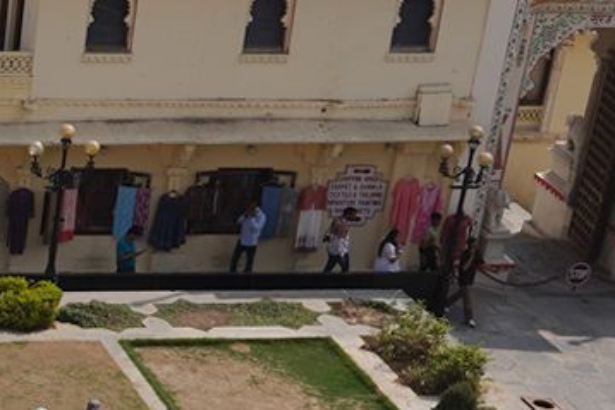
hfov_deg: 14.2
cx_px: -345
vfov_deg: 10.0
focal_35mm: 134
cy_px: 595
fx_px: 2290
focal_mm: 24
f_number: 18
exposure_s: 1/100
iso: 100
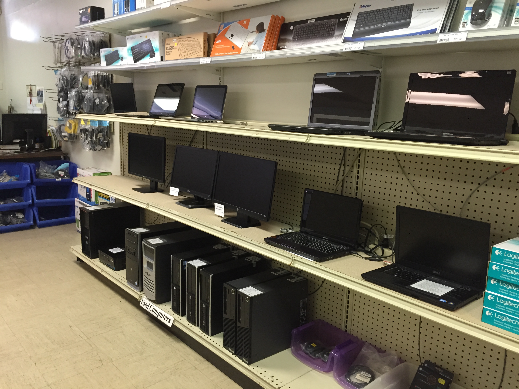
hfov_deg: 61.7
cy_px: 194
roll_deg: -1.4
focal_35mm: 29
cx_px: 260
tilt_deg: -12.5
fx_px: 435
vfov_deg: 48.2
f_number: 2.2
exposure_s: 1/30
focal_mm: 4.15
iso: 160
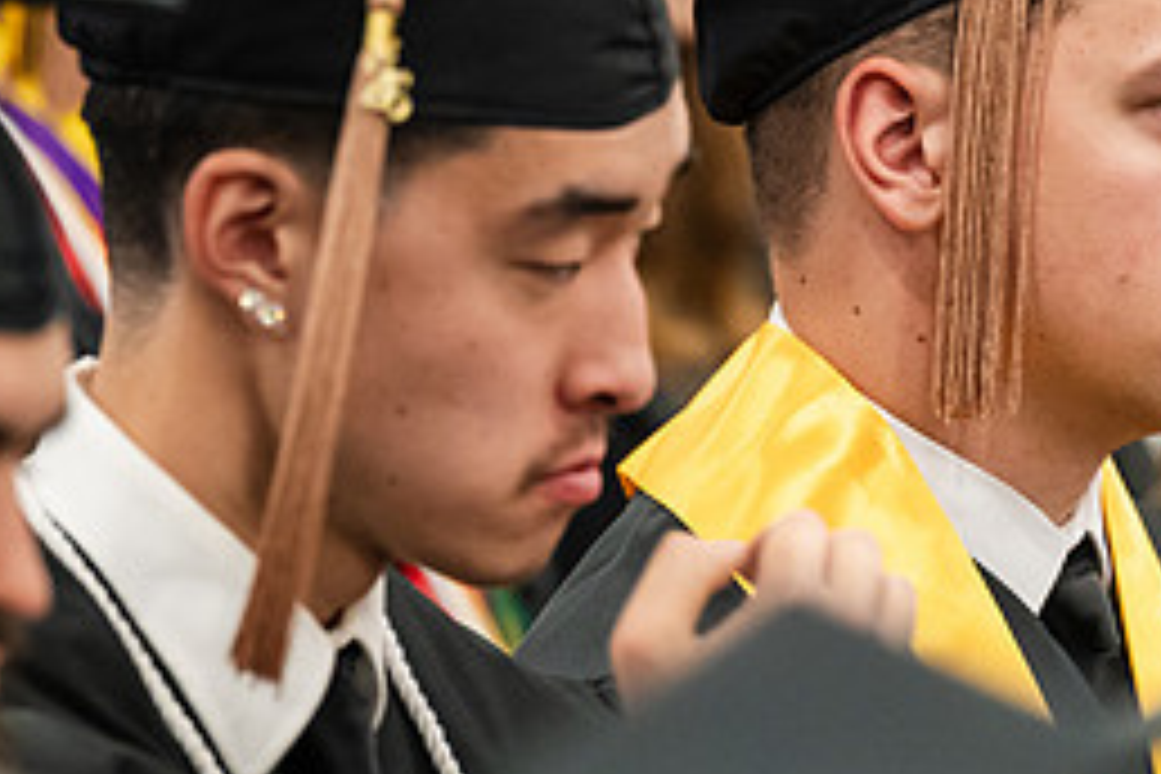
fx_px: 14479
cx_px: 1094
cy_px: 205
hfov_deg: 4.6
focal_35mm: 449
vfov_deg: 3.1
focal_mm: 200
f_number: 4
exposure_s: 1/200
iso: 5000
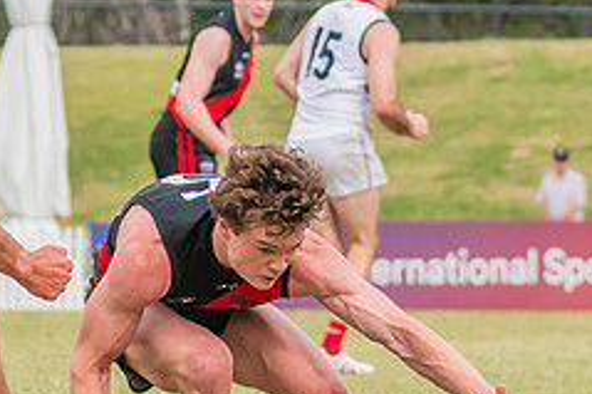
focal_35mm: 763
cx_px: 334
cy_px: 182
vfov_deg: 1.8
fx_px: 12538
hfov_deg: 2.7
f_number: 7.1
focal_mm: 170
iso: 800
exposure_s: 1/1250
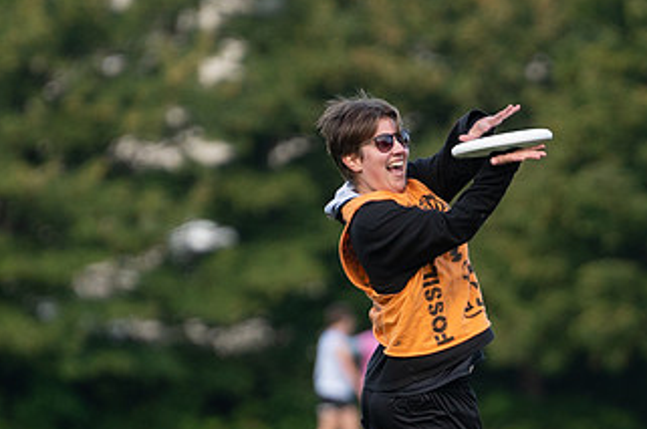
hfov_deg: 2.3
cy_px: 427
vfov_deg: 1.6
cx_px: 592
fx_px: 15810
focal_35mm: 881
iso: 320
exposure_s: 1/1600
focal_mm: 200
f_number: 2.8
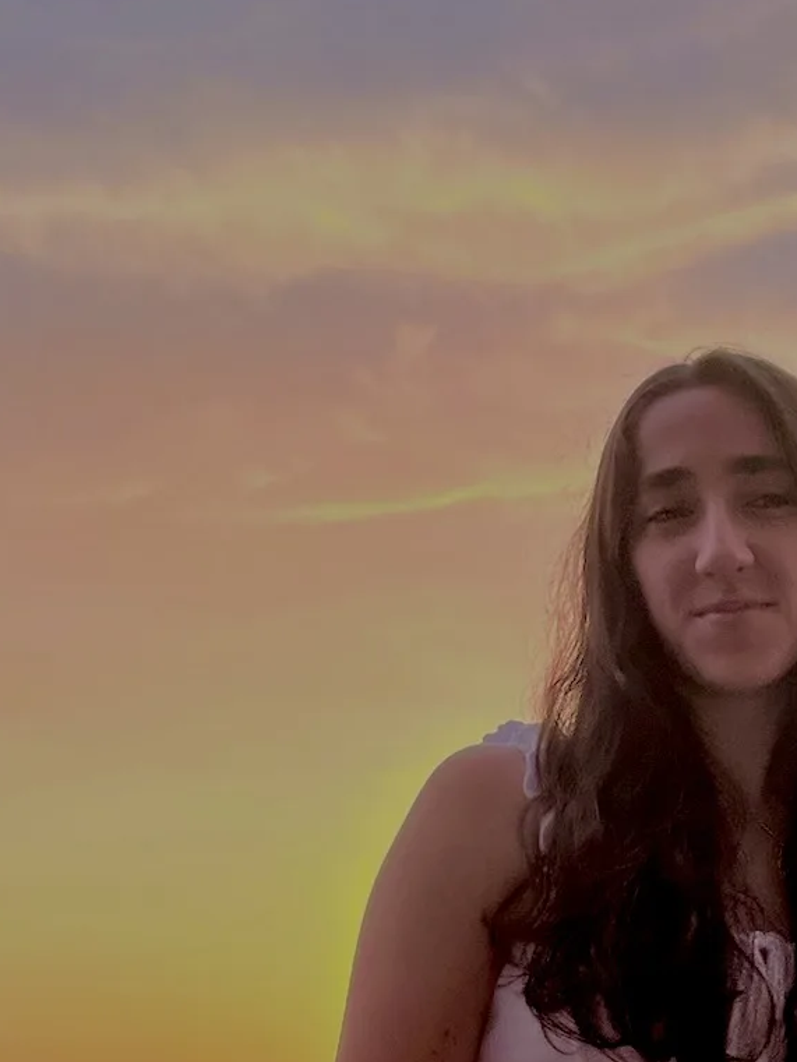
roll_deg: +2.9
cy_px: 1154
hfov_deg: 20.6
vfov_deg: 25.8
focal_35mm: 70
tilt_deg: -1.3
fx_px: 2148
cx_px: 701
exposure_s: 1/705
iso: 50
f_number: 1.6
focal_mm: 5.1
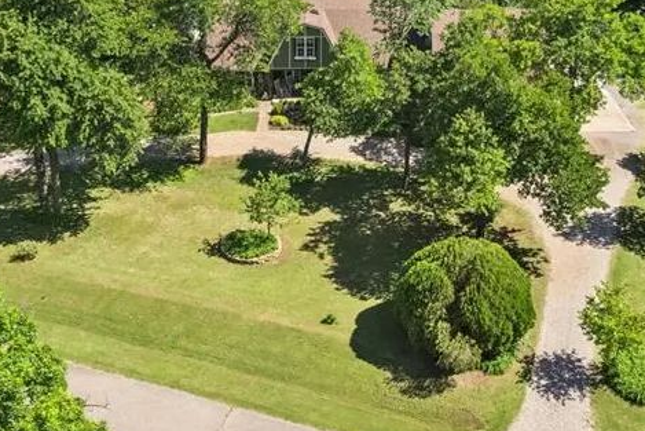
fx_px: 860
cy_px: 56
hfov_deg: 41.0
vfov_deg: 27.2
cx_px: 359
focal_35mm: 48
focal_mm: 8.38
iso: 110
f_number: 2.8
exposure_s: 1/1250
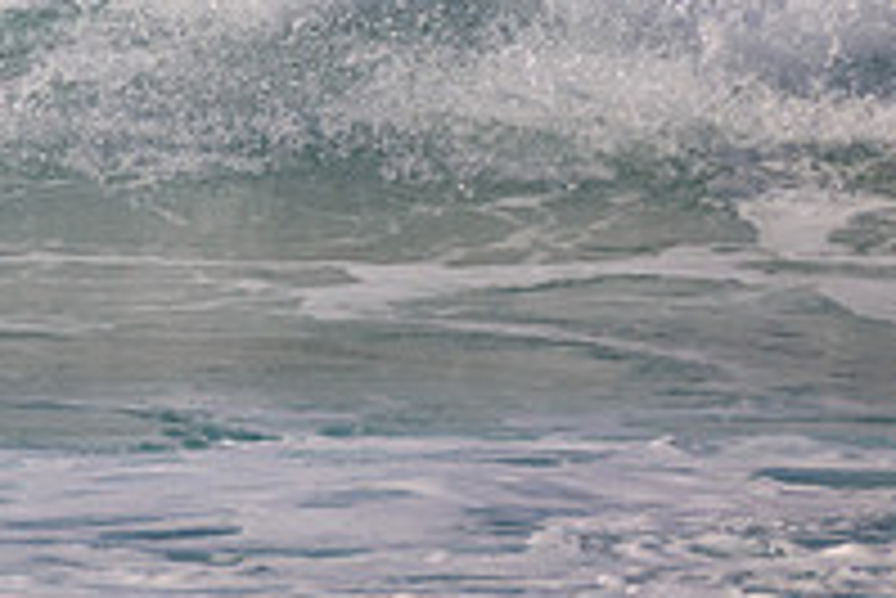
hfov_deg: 0.9
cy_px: -245
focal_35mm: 2327
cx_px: -360
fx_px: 57957
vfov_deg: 0.6
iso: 1000
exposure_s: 1/2000
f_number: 11
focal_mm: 800
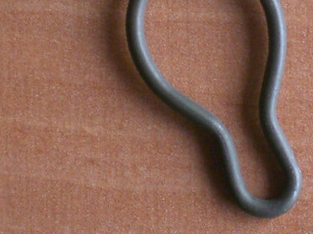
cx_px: 305
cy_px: 6
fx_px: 1148
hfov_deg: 15.3
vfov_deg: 11.6
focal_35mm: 127
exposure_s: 1/100
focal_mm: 6.3
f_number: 3.1
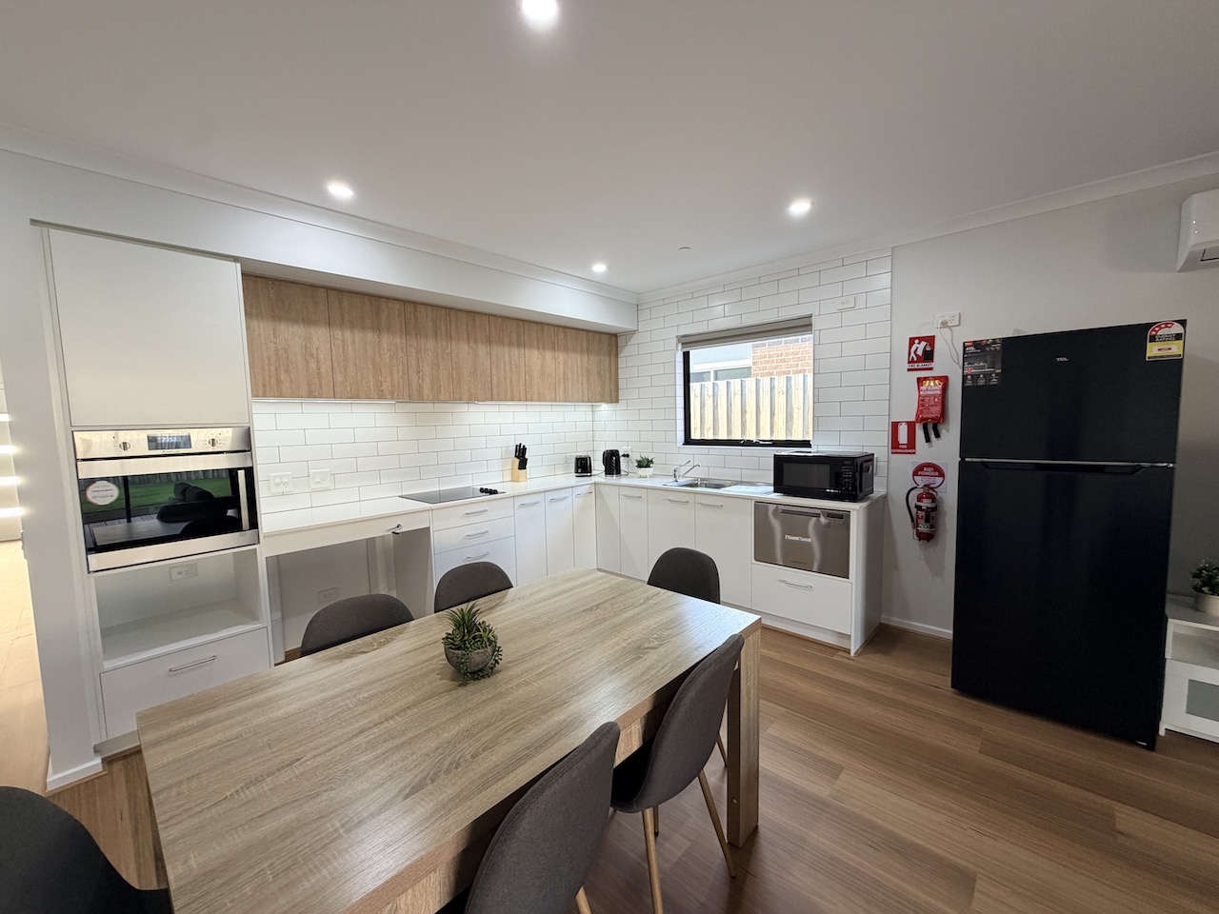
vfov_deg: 85.7
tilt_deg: -5.4
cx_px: 610
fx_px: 493
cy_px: 457
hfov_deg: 102.1
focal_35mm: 14
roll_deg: +1.3
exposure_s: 1/121
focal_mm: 2.22
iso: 200
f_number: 2.2
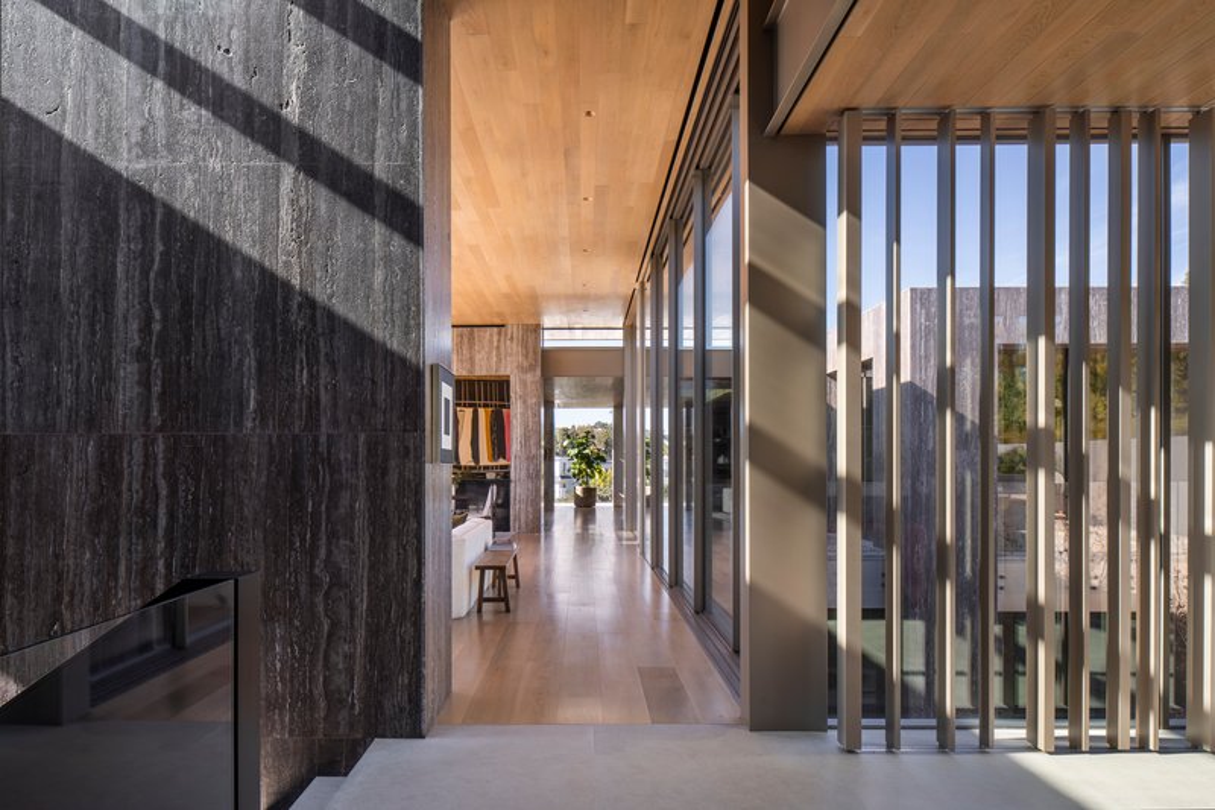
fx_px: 810
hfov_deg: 73.8
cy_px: 405
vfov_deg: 53.1
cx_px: 608
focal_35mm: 24
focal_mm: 24
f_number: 13
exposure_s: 1/40
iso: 125
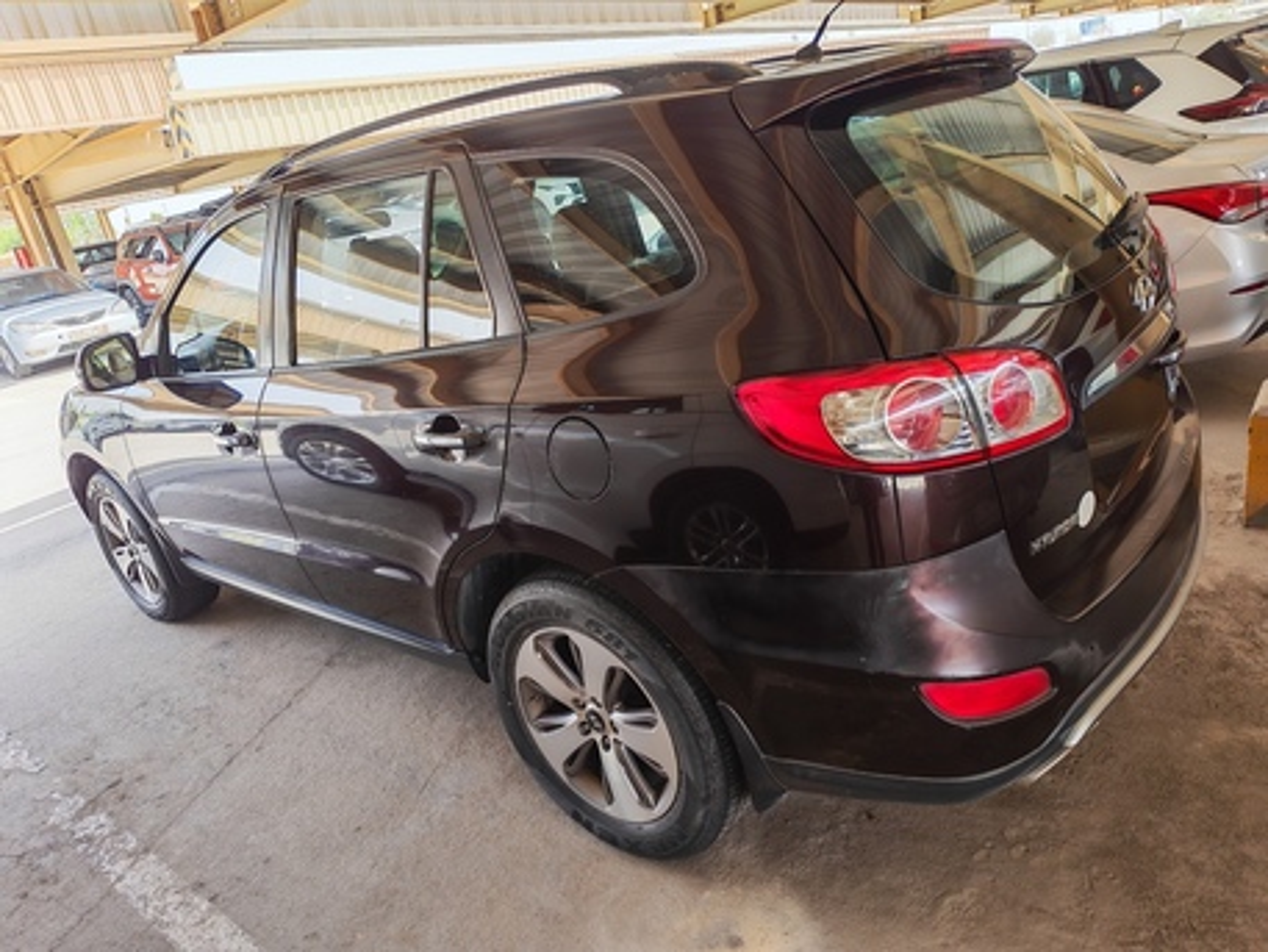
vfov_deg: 56.8
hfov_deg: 71.6
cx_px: 634
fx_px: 879
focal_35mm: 24
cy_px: 476
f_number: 1.9
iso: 100
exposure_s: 1/100
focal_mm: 6.12
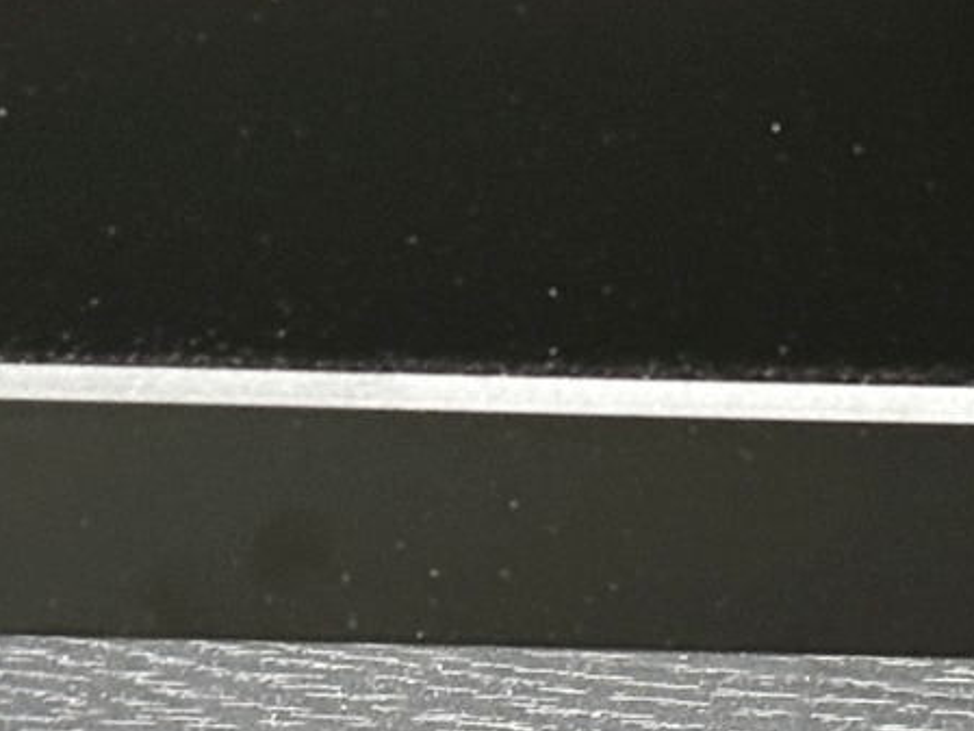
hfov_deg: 11.6
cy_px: 668
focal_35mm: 171
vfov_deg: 8.7
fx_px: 4813
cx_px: 566
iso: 500
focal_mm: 6.76
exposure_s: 1/37
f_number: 1.78
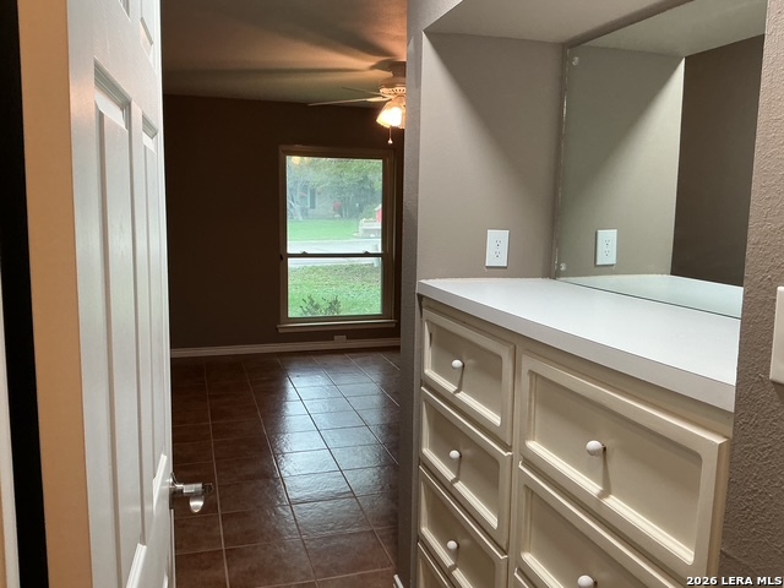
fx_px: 657
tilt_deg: -7.8
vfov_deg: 48.2
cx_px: 392
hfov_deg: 61.7
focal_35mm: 29
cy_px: 294
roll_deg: -0.8
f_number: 1.8
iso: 100
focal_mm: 3
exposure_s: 1/60
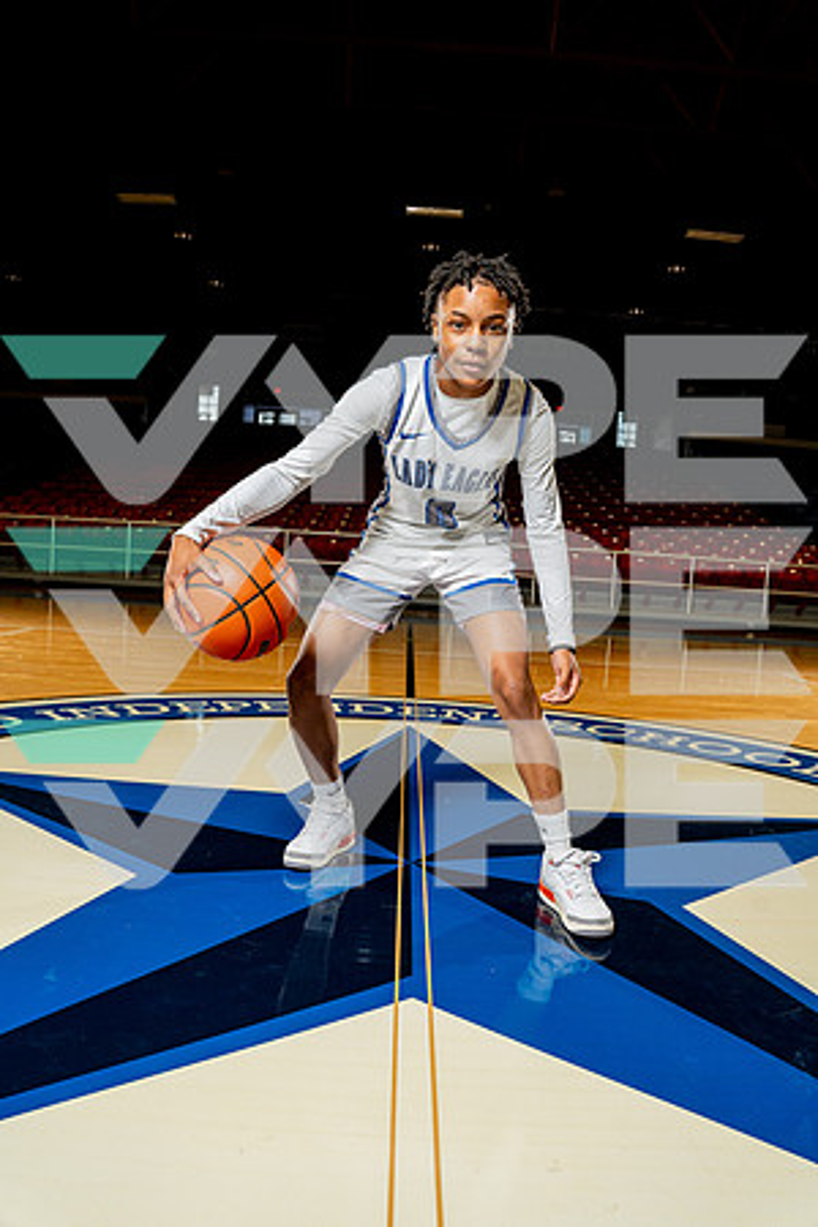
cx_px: 409
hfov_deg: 53.1
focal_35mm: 24
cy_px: 614
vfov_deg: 73.7
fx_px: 818
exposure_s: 1/250
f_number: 5.6
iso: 640
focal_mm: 24
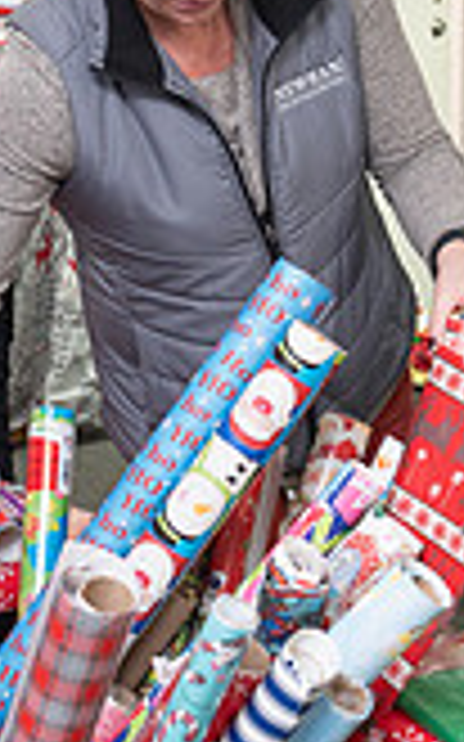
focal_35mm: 86
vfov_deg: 23.9
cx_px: 514
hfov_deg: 14.8
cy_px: 223
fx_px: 1742
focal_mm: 24
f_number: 3.5
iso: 640
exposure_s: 1/30
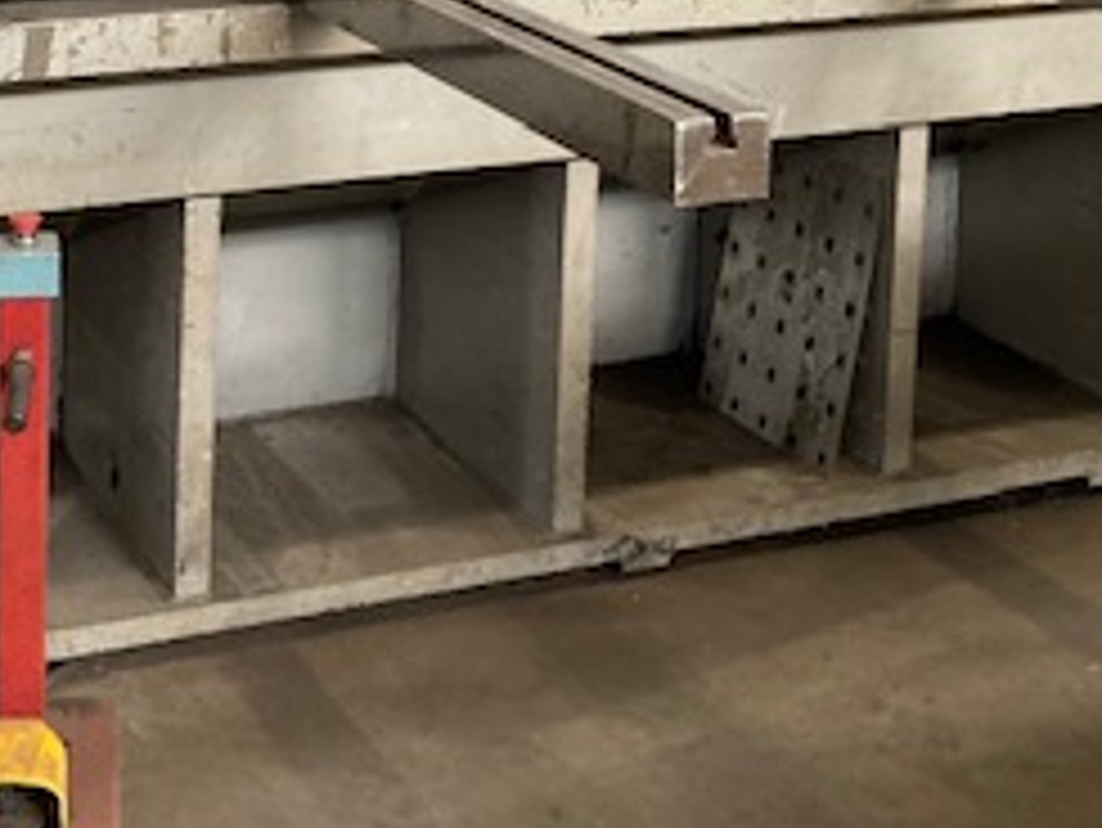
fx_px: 2325
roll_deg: -1.2
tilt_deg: -5.9
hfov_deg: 26.4
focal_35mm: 73
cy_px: -238
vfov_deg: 18.8
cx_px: 315
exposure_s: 1/50
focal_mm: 3.99
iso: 80
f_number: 1.8
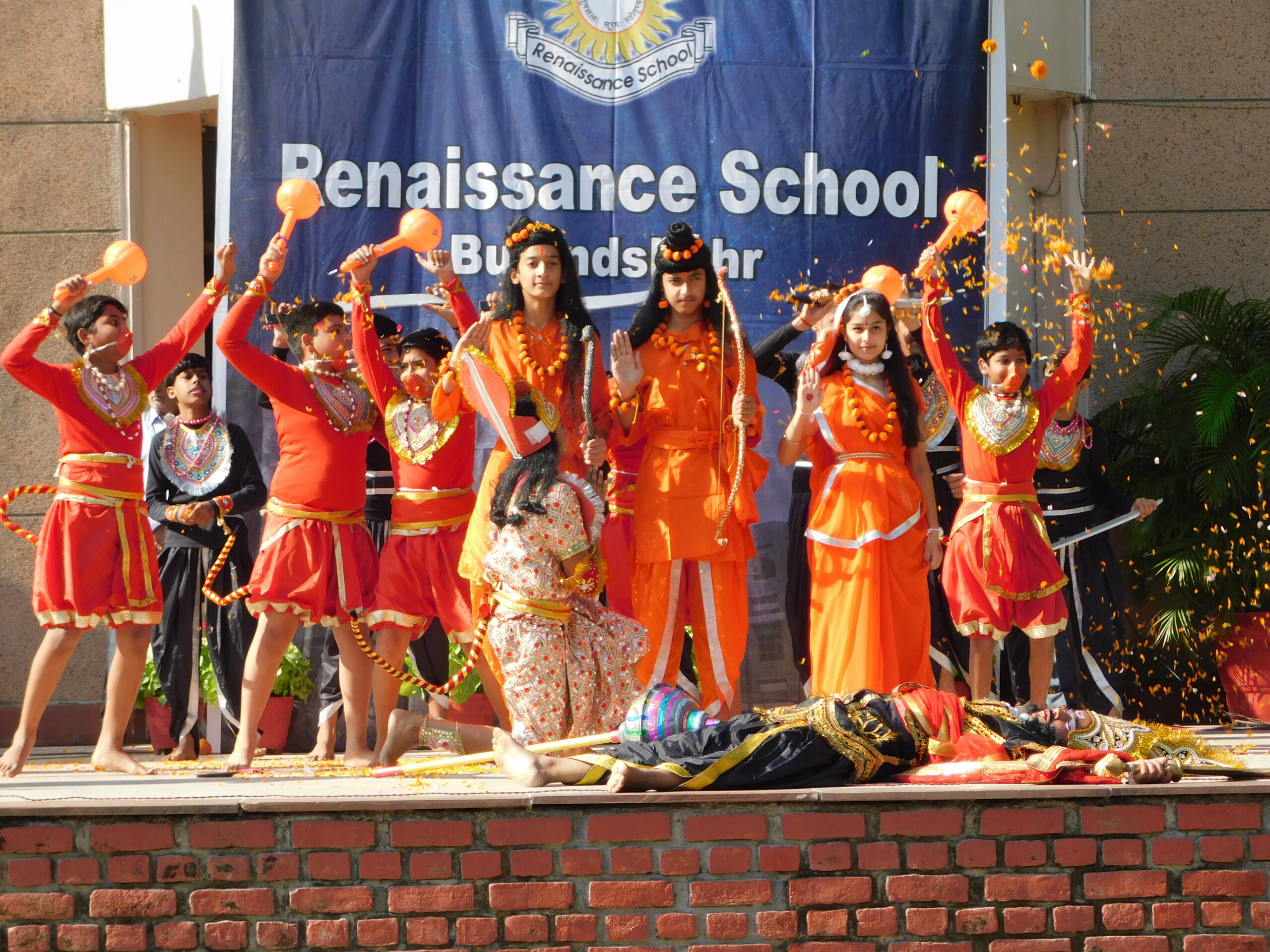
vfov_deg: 12.9
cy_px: 476
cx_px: 635
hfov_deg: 17.1
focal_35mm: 115
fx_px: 4219
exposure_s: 1/320
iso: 125
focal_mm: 20.3
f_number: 4.8
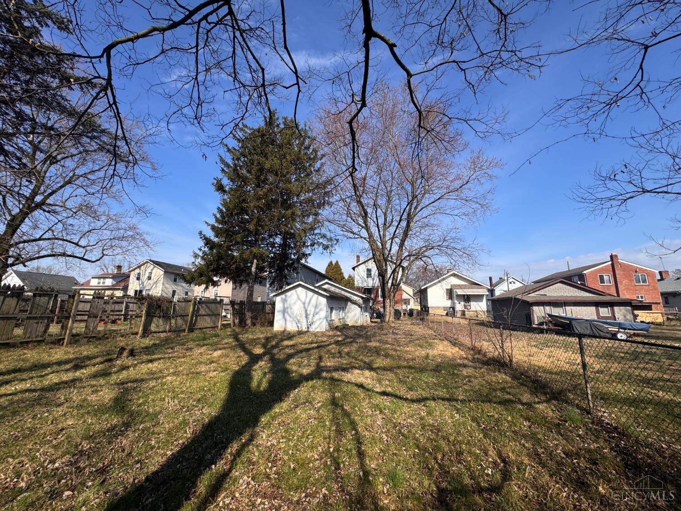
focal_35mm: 14
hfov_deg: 102.1
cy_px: 256
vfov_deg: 85.7
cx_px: 340
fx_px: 275
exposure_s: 1/1748
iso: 50
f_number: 2.2
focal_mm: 2.22
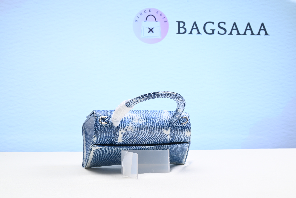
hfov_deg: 48.4
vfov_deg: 33.4
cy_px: 99
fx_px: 329
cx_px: 148
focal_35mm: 40
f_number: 16
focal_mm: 40
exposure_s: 1/2
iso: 100
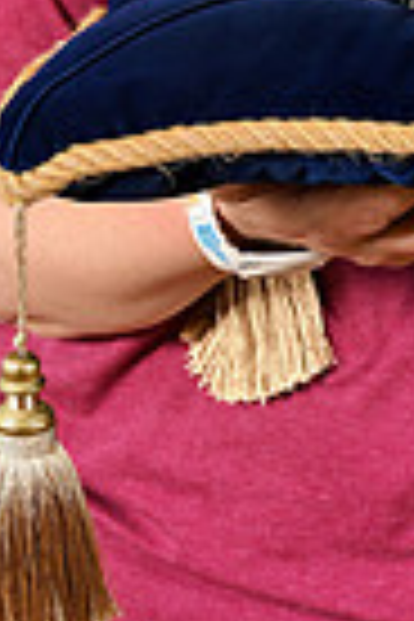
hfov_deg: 6.3
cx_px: 396
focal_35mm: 218
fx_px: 3760
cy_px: -126
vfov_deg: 9.3
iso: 400
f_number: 6.3
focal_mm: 45
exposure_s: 1/125
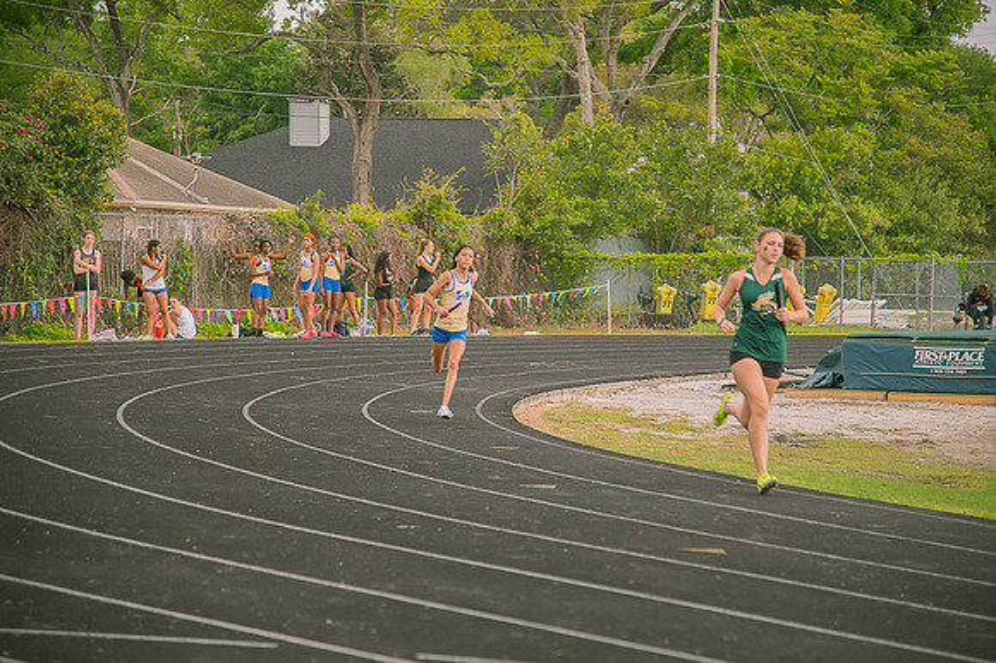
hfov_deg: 17.1
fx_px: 3318
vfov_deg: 11.4
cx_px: 498
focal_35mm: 120
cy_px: 332
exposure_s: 1/200
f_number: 4
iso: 200
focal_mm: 120
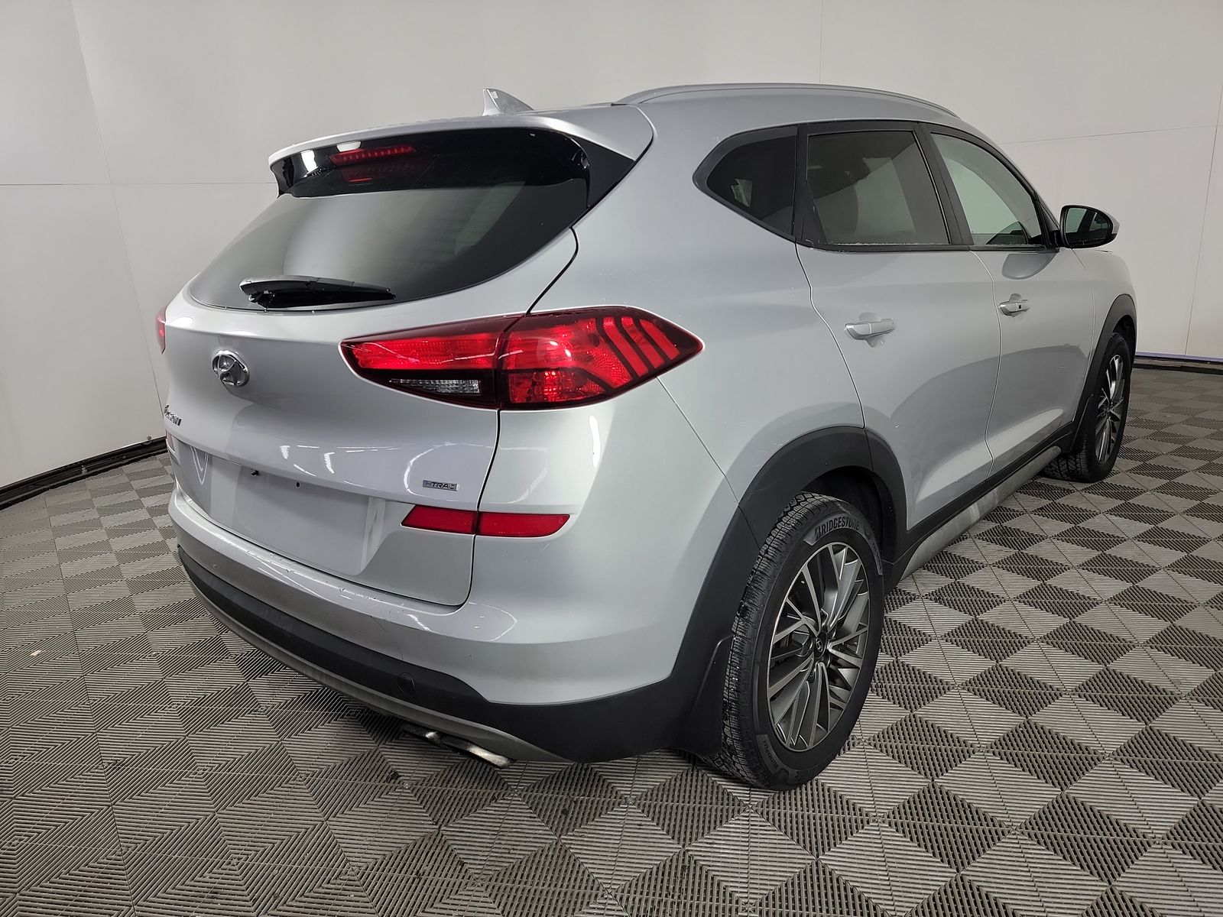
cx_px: 612
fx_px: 848
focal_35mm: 24
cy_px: 458
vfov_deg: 56.8
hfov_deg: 71.6
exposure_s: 1/119
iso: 95
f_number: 1.8
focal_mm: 6.7
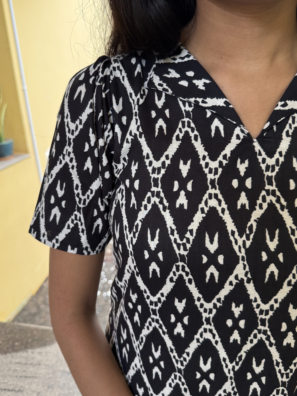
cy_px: 189
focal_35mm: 30
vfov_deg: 59.9
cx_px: 146
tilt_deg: -20.0
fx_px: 343
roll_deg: +3.1
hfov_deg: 46.8
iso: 200
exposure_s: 1/157
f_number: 1.78
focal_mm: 6.76
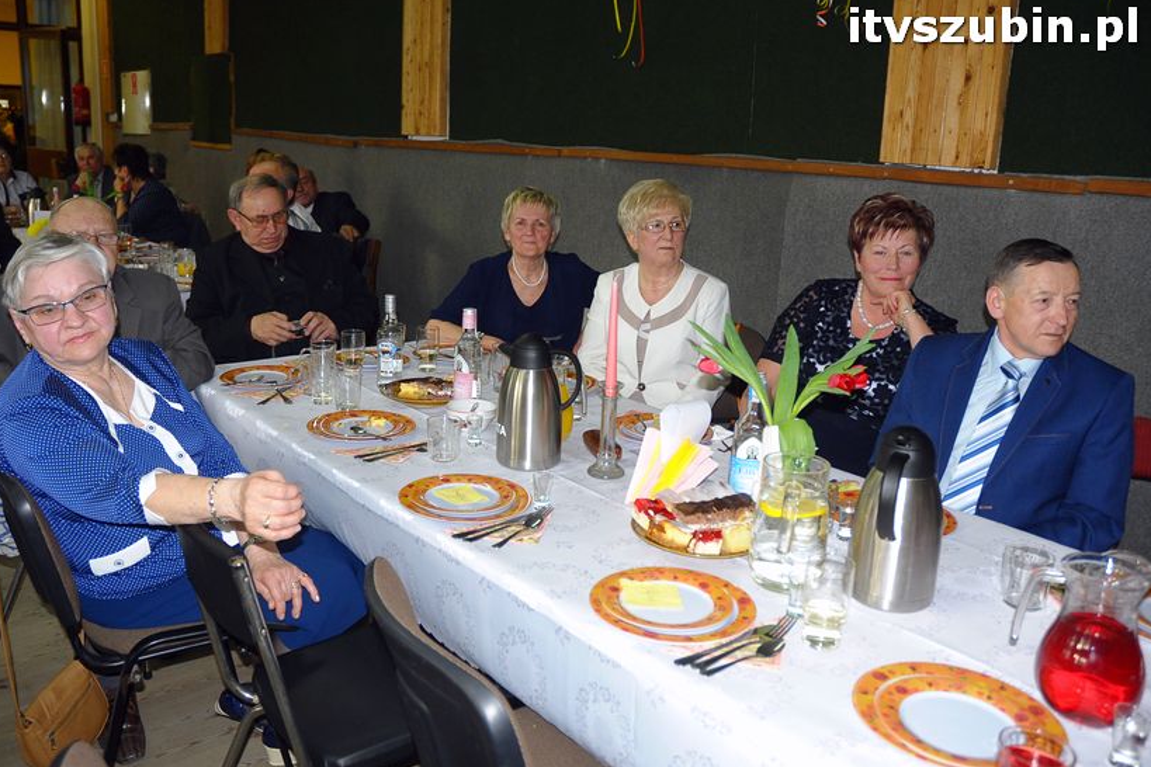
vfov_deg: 46.4
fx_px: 895
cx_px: 568
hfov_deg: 65.5
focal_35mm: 28
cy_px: 380
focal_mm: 18
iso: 640
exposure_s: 1/60
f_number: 4
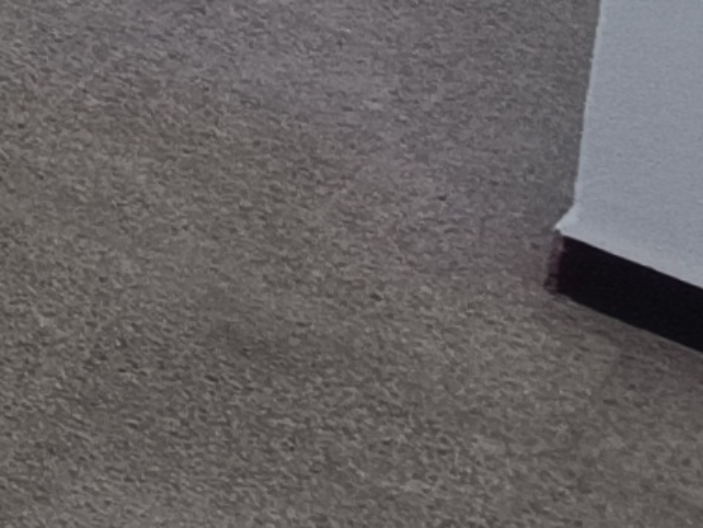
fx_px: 2276
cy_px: -940
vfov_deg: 10.4
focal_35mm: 112
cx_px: -1670
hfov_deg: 9.9
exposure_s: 1/100
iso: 64
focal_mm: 1.66
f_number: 2.2
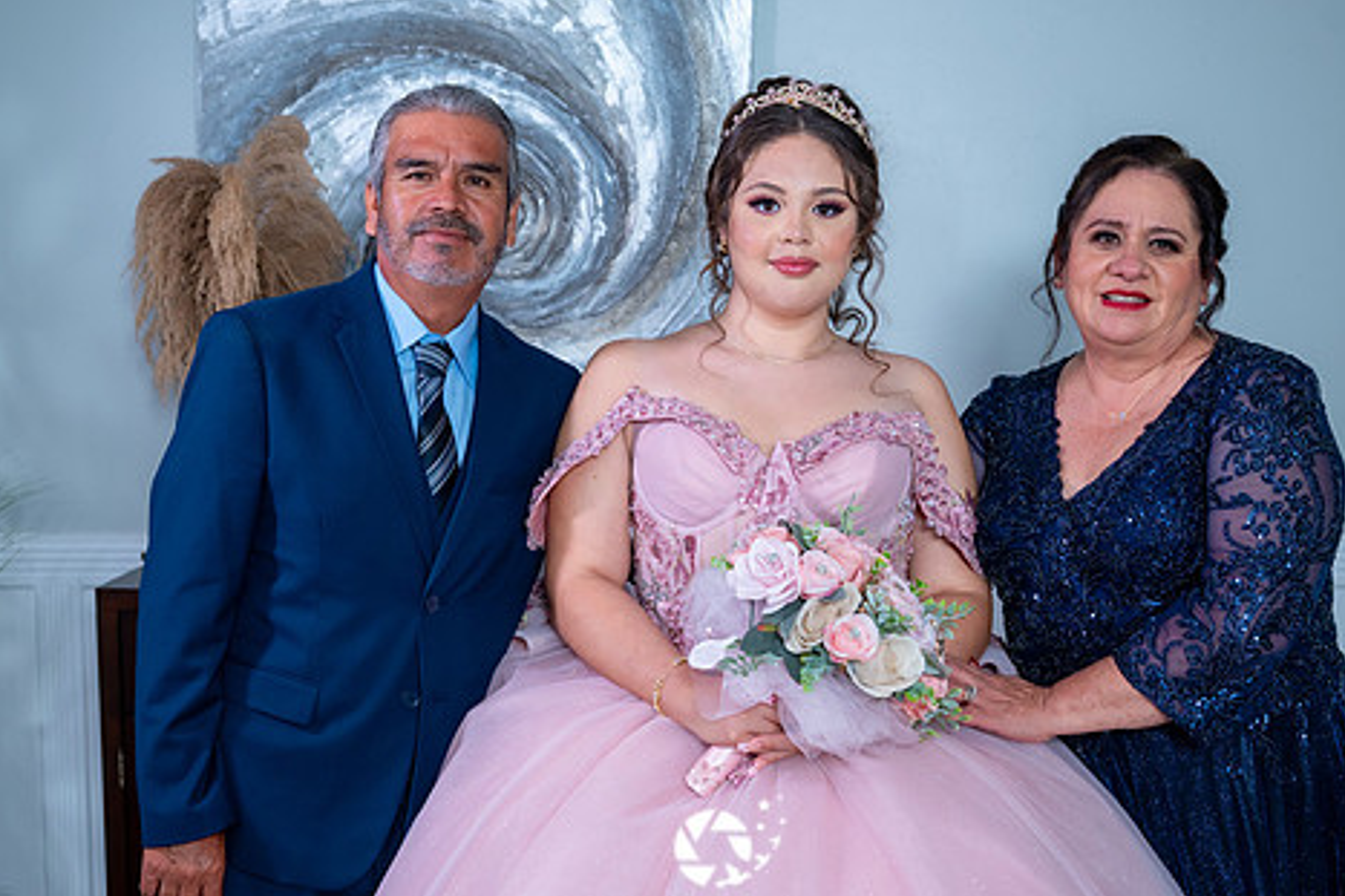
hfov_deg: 41.1
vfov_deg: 28.1
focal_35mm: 48
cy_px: 453
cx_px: 676
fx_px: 1793
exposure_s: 1/60
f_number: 4
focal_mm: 36
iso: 1250
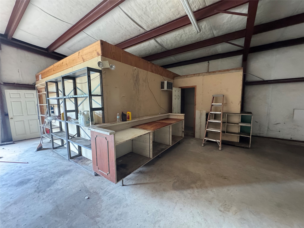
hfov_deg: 102.1
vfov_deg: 85.7
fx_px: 123
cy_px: 114
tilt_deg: -6.4
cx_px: 152
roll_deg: +1.0
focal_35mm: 14
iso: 1250
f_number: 2.2
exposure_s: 1/60
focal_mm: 2.22
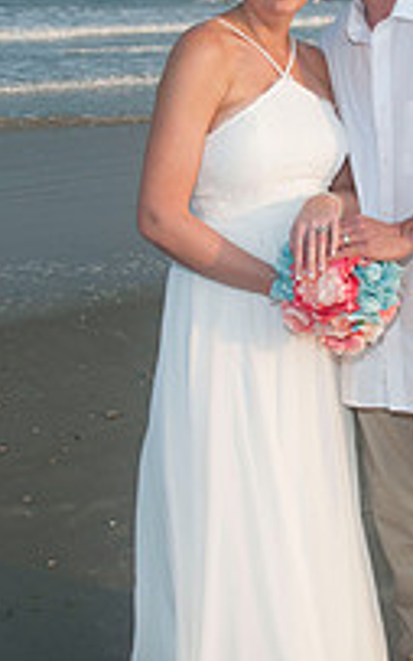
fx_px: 1098
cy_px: 234
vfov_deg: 33.2
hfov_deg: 21.1
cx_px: 327
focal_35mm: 61
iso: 100
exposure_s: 1/250
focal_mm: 18
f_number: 6.3
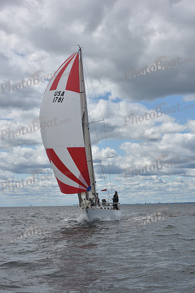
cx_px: 98
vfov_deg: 28.8
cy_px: 146
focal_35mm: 70
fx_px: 568
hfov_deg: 19.5
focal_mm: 70
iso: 250
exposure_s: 1/800
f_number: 11
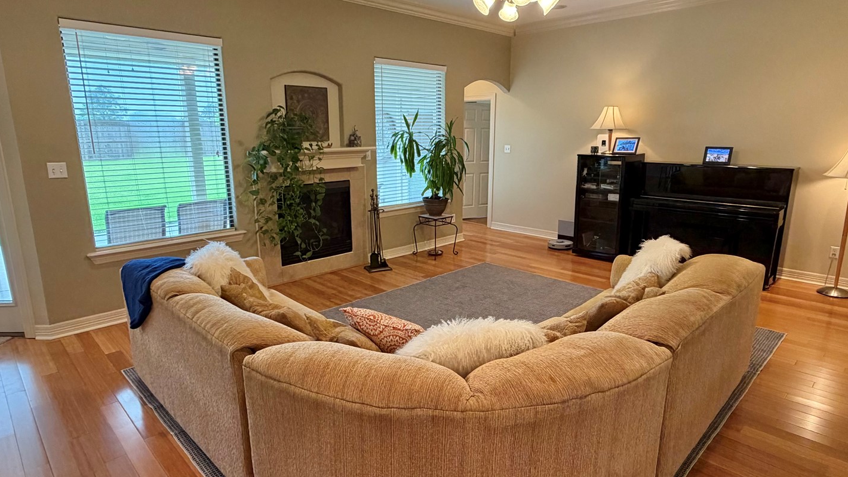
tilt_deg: -12.3
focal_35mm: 22
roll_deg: +0.7
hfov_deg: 81.2
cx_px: 428
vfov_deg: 51.5
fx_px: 495
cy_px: 239
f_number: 2.2
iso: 250
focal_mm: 2.22
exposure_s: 1/60
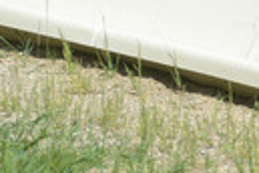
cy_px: 79
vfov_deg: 2.3
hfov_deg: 3.4
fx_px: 4345
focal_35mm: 604
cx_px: 396
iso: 200
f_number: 6.3
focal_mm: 195
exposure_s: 1/640
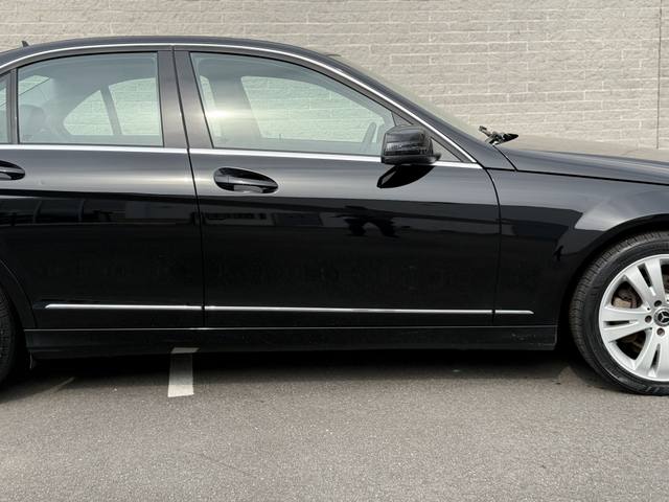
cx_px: 334
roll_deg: +0.1
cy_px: 251
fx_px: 928
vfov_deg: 30.3
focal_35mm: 48
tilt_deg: -7.1
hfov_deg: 39.7
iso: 100
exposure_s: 1/2273
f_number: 1.78
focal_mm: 6.76
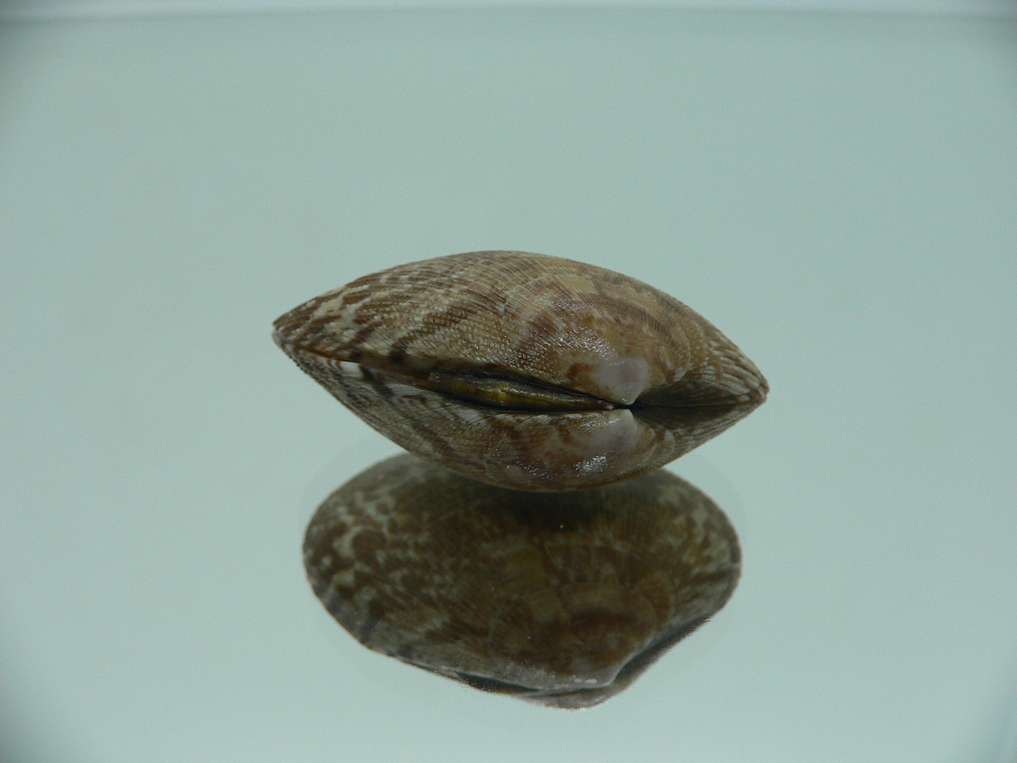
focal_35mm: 35
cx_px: 508
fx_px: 1028
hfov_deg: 52.6
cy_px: 382
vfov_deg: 40.7
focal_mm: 4.6
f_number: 2.8
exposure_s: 1/60
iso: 100
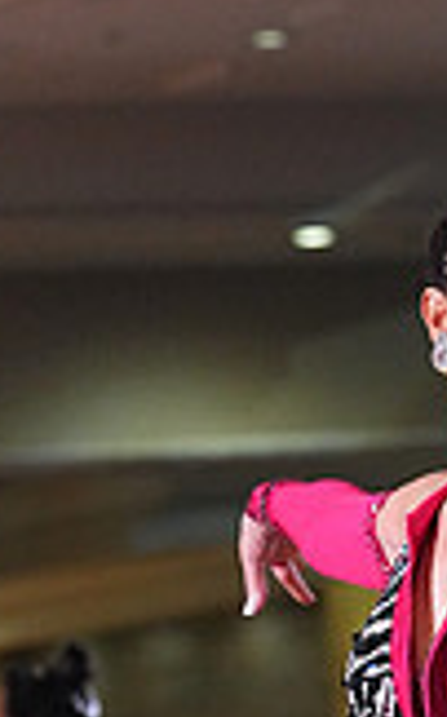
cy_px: 1049
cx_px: 719
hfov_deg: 3.1
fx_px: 8123
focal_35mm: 416
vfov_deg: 5.0
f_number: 5
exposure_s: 1/400
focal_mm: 114
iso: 6400
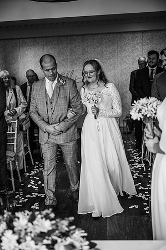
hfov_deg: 31.1
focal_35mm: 43
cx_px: 83
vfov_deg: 45.5
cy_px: 125
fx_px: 298
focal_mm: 43
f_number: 2.8
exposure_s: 1/200
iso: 1000
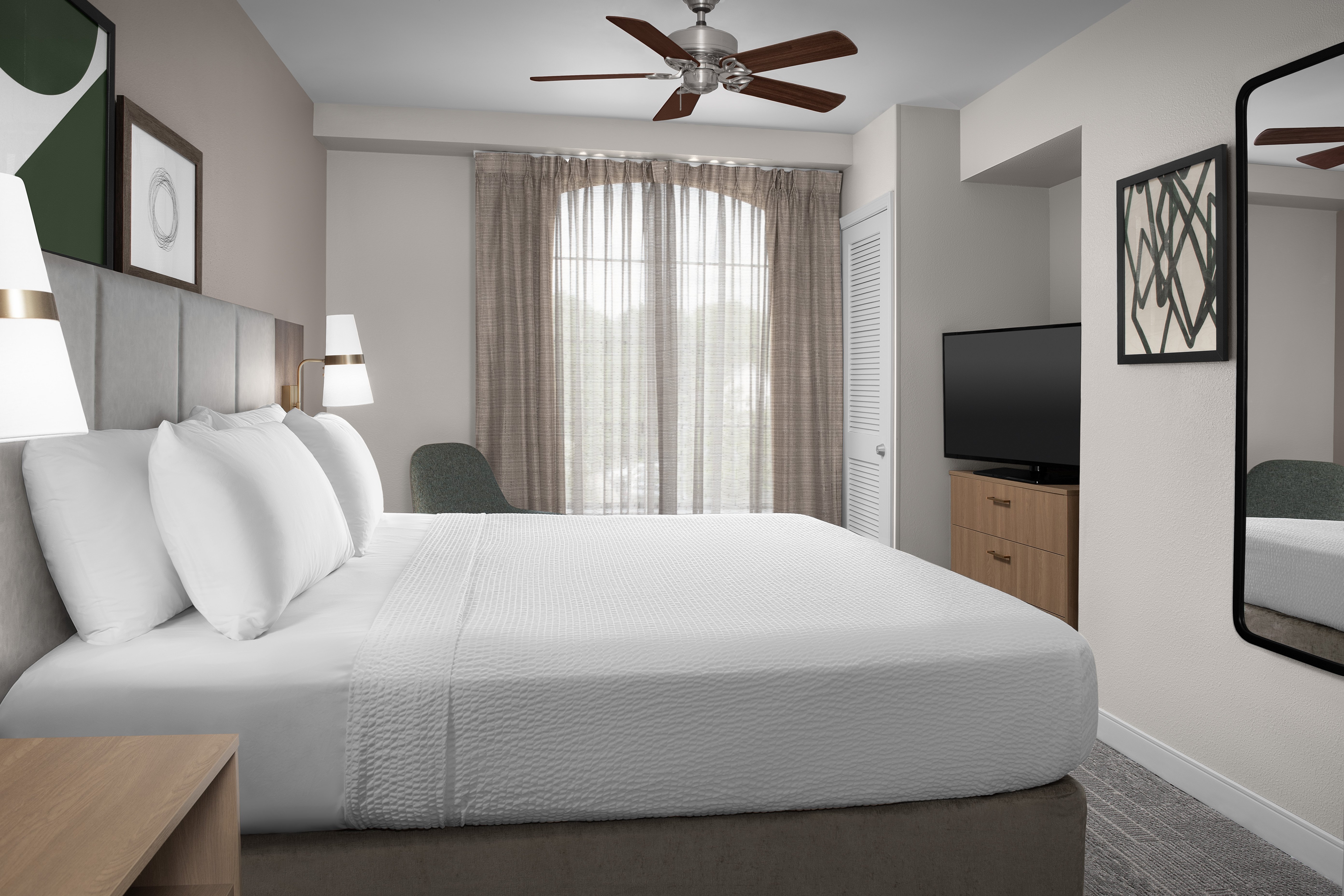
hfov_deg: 69.4
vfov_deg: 49.6
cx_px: 672
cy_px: 448
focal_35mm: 26
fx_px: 971
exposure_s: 1/60
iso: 400
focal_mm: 26
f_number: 11
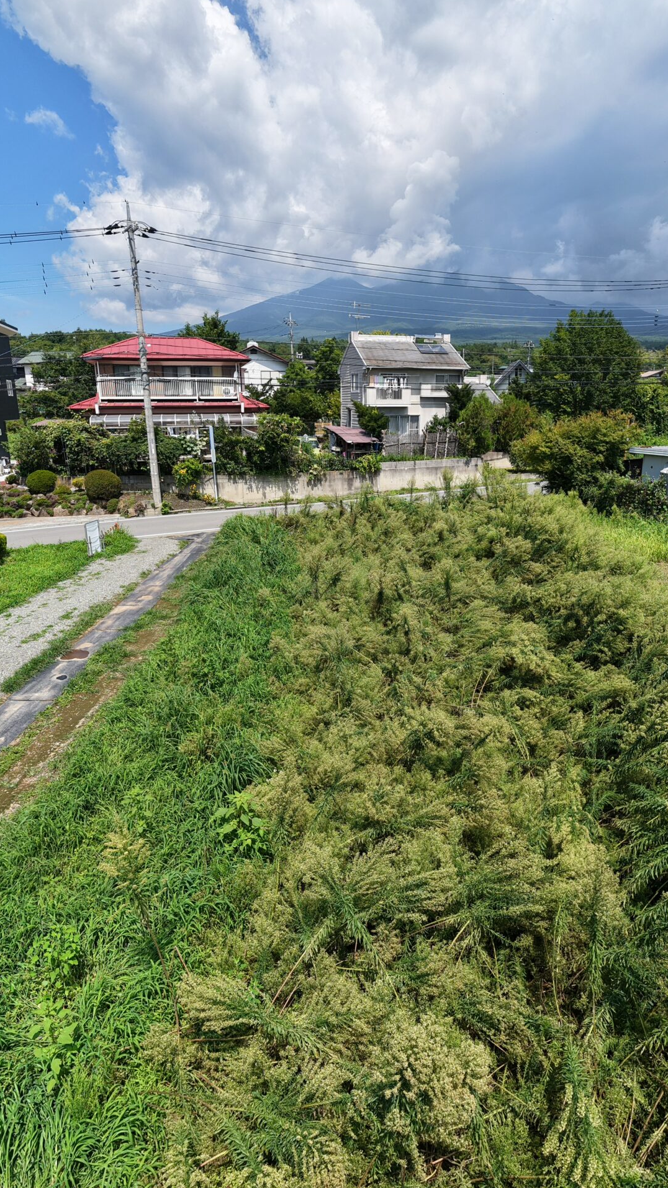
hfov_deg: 33.7
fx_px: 1102
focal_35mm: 35
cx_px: 376
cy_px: 592
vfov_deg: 56.6
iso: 100
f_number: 1.8
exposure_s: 1/3000
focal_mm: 8.67
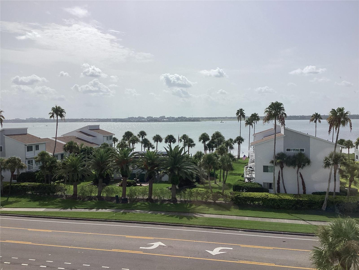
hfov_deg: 58.4
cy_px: 135
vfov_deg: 45.4
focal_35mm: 31
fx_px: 321
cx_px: 180
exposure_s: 1/3546
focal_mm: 3.3
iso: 25
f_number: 2.4
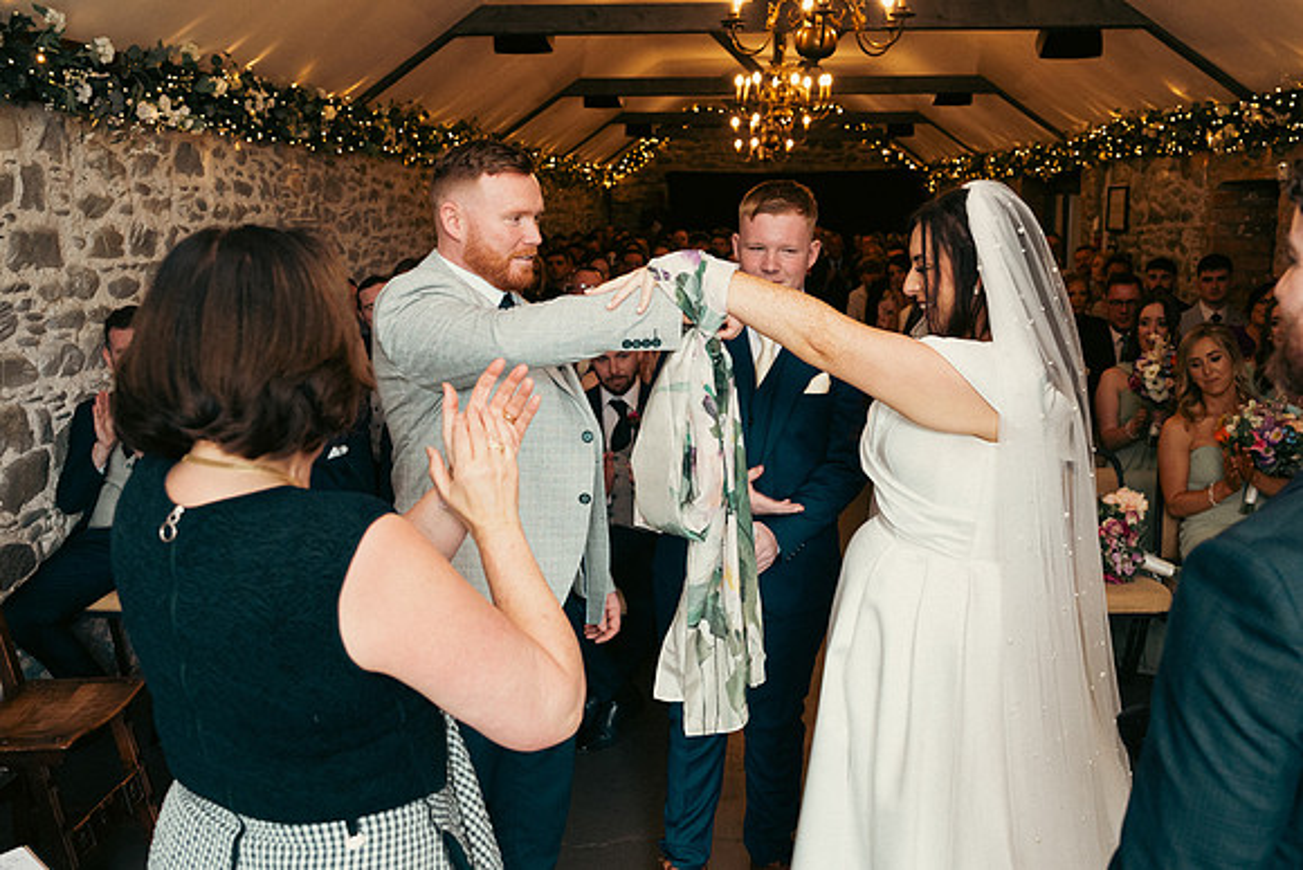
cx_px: 652
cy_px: 435
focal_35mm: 36
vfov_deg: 36.9
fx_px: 1303
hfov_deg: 53.1
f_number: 3.5
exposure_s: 1/160
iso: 1000
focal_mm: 24
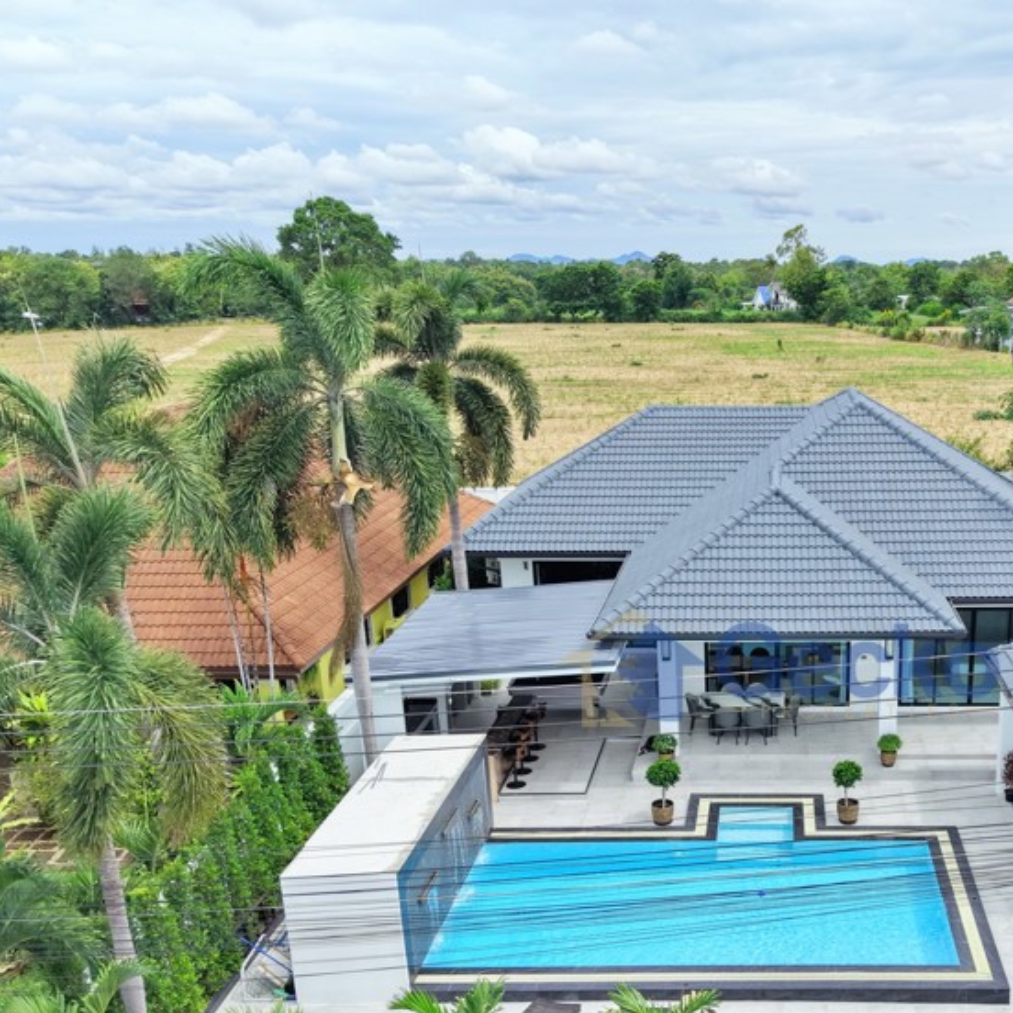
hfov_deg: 42.3
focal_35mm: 38
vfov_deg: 43.3
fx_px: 1258
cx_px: 779
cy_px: 666
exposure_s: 1/3200
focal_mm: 8.67
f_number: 1.8
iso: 280
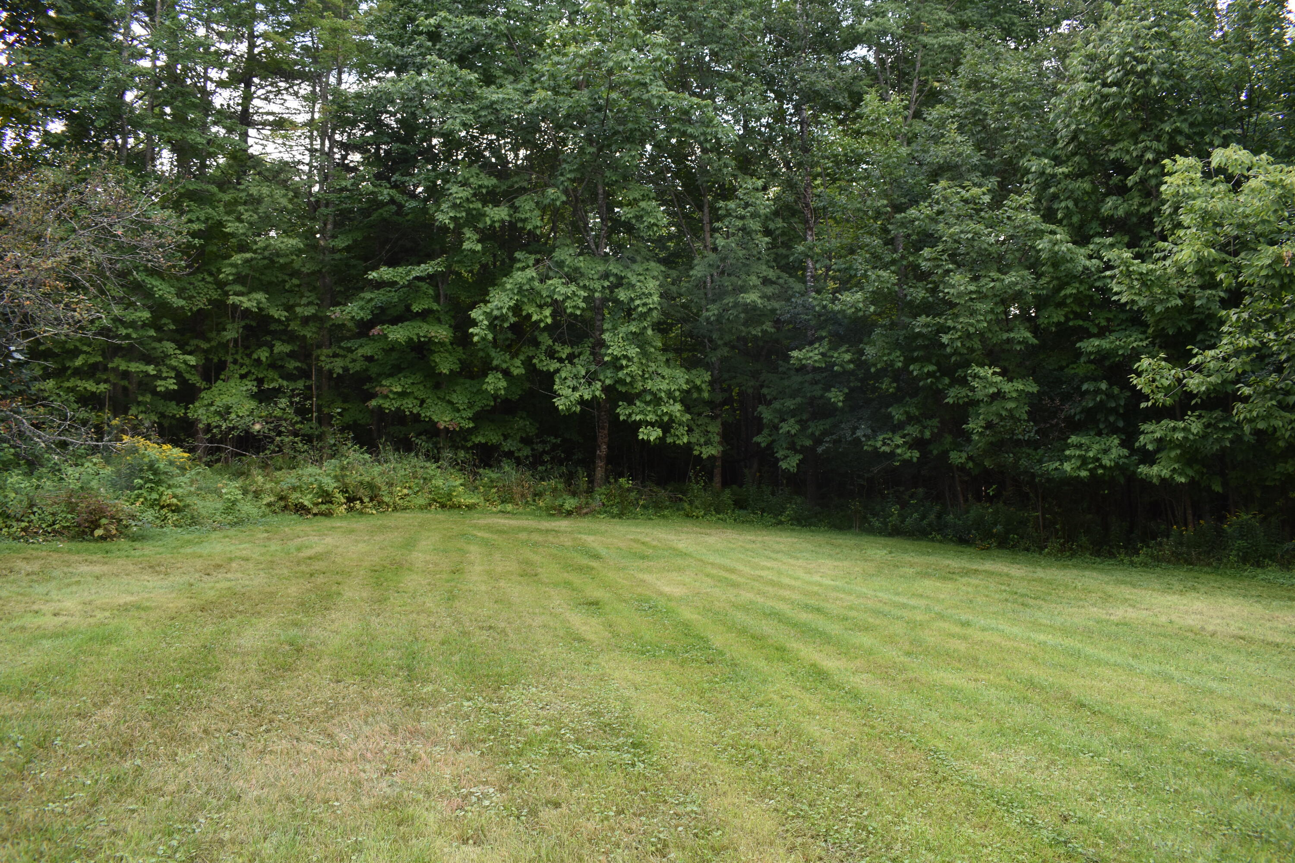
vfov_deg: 47.9
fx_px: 971
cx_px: 648
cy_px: 432
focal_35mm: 27
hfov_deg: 67.4
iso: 250
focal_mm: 18
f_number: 5.6
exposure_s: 1/125
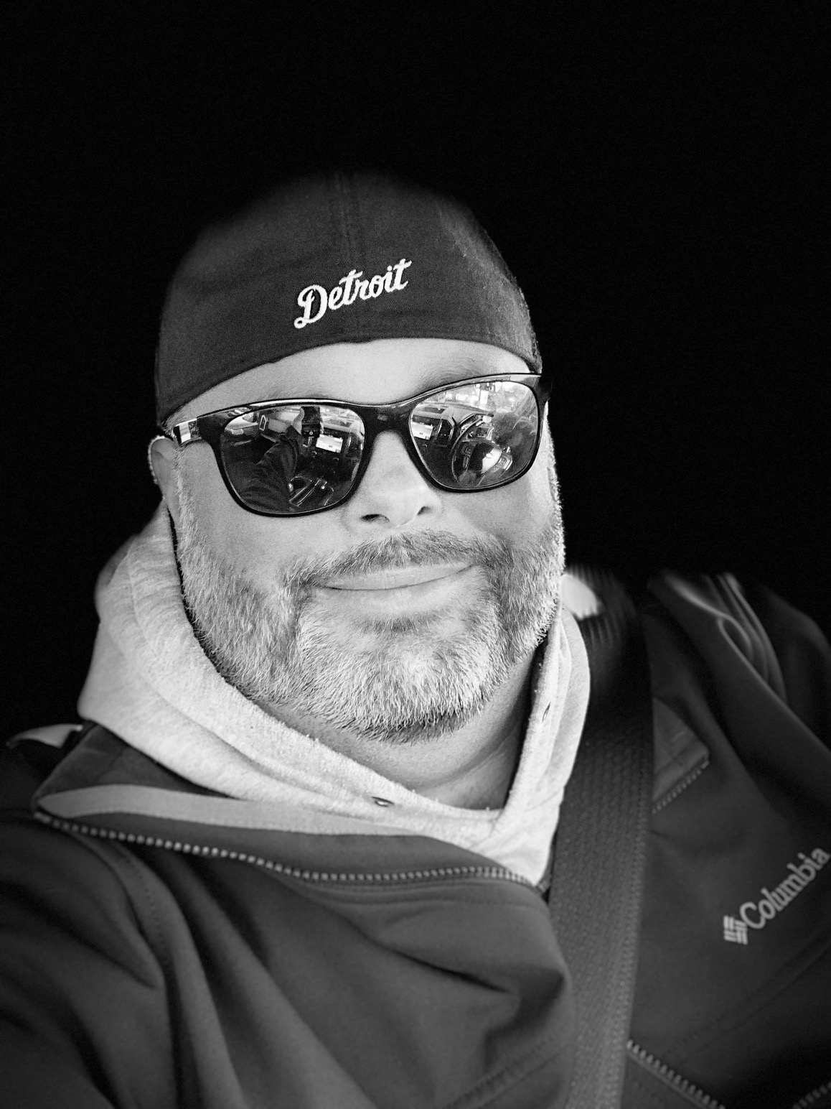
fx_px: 1024
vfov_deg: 56.8
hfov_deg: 44.2
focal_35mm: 32
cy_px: 554
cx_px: 416
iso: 100
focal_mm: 2.87
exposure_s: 1/60
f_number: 2.2
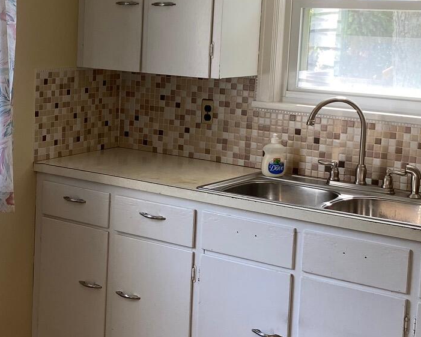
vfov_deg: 20.9
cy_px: 121
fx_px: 910
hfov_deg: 25.4
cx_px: 55
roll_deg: -2.1
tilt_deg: -5.7
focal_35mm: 73
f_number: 1.8
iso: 32
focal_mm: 4.25
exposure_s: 1/127
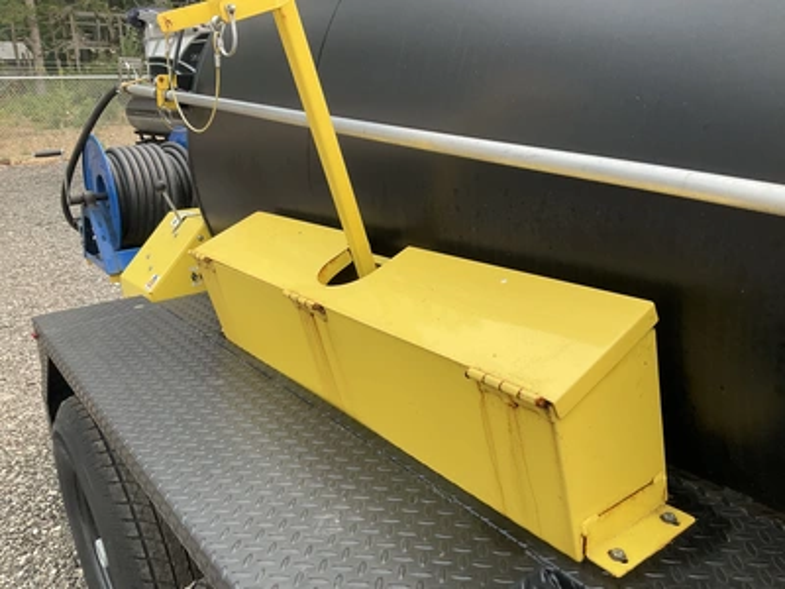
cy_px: 294
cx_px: 392
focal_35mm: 29
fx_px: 658
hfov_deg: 61.7
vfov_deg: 48.2
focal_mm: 3
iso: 25
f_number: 1.8
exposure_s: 1/425
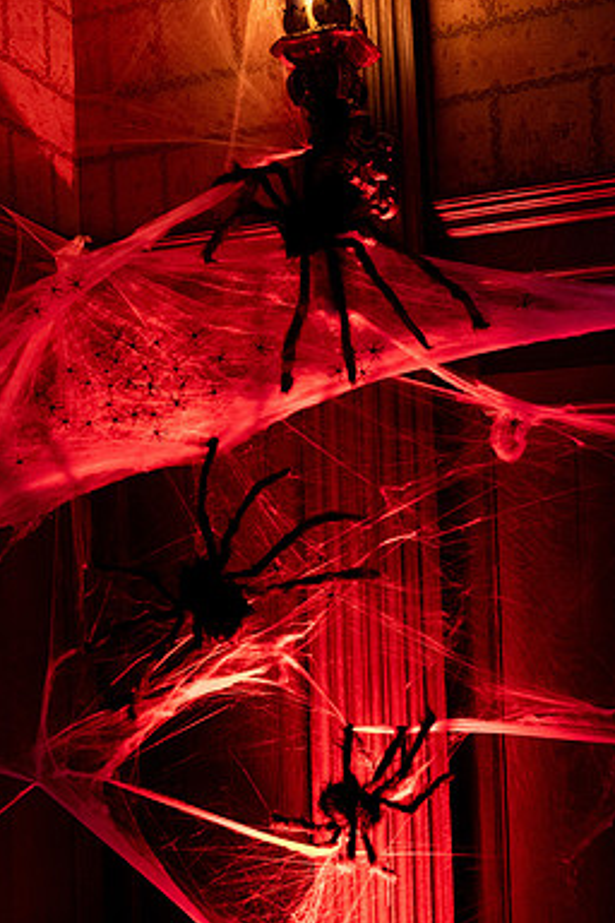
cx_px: 339
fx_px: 871
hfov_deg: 38.8
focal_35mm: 34
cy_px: 505
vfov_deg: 55.7
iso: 6400
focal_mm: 19.4
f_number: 4
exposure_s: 1/60
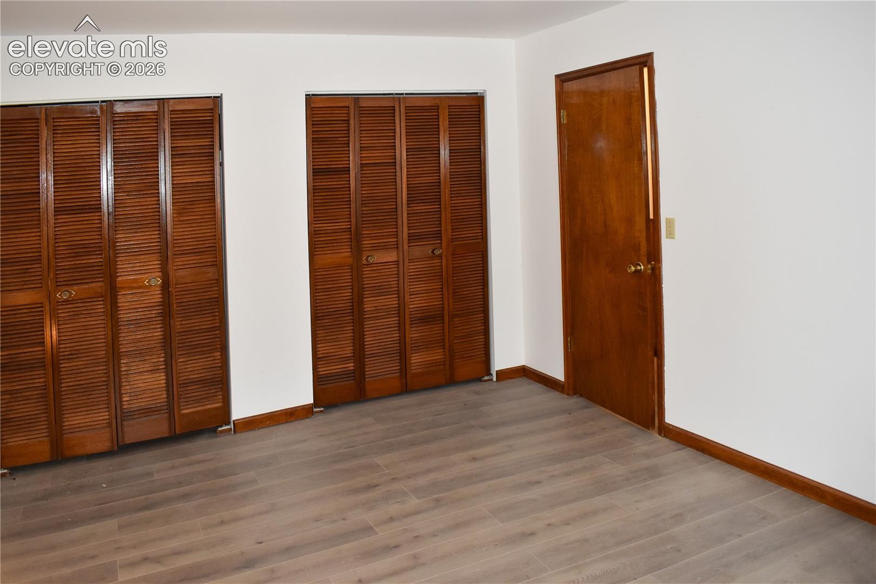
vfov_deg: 47.9
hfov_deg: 67.4
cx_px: 438
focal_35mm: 27
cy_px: 292
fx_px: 657
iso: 800
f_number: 5
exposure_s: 1/80
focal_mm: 18
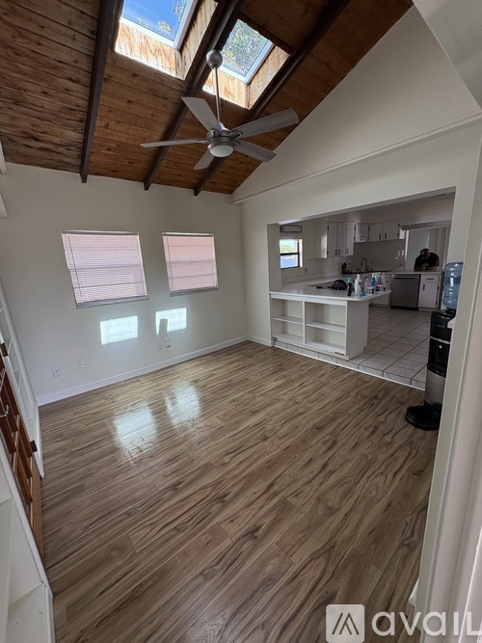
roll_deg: +3.9
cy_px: 322
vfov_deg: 102.1
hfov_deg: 85.7
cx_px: 241
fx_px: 260
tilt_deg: -13.7
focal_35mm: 14
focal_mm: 2.22
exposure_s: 1/99
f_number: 2.2
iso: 125
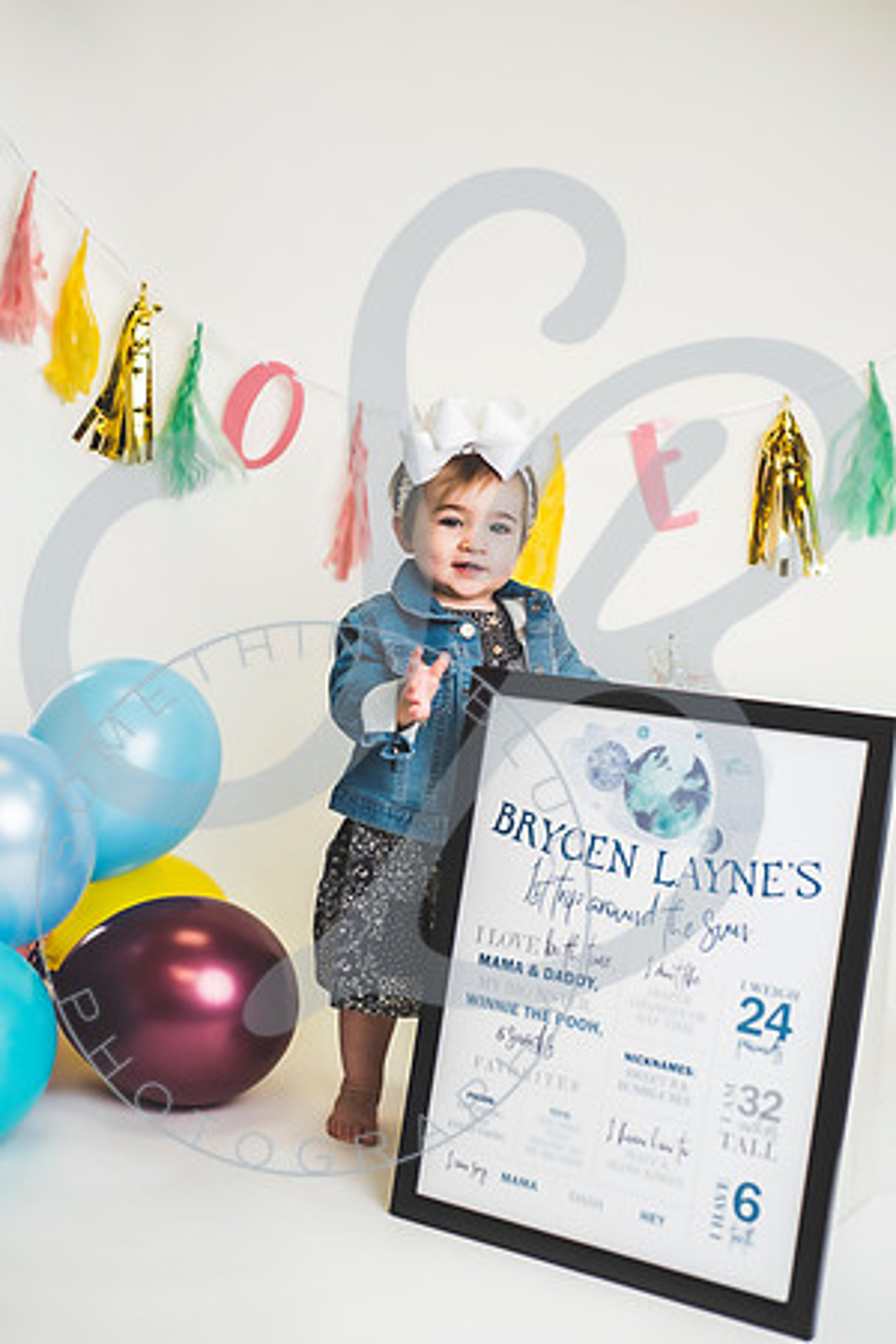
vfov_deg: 39.6
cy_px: 672
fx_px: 1867
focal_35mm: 50
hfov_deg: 27.0
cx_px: 448
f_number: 2.8
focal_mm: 50
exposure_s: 1/160
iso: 200
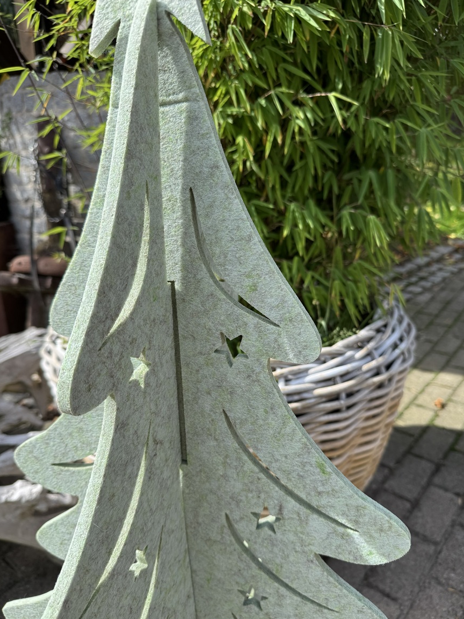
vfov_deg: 69.4
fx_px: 447
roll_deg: +0.9
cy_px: 321
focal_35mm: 25
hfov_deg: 54.9
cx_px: 238
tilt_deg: -18.9
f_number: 1.78
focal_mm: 6.76
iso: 80
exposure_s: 1/1721
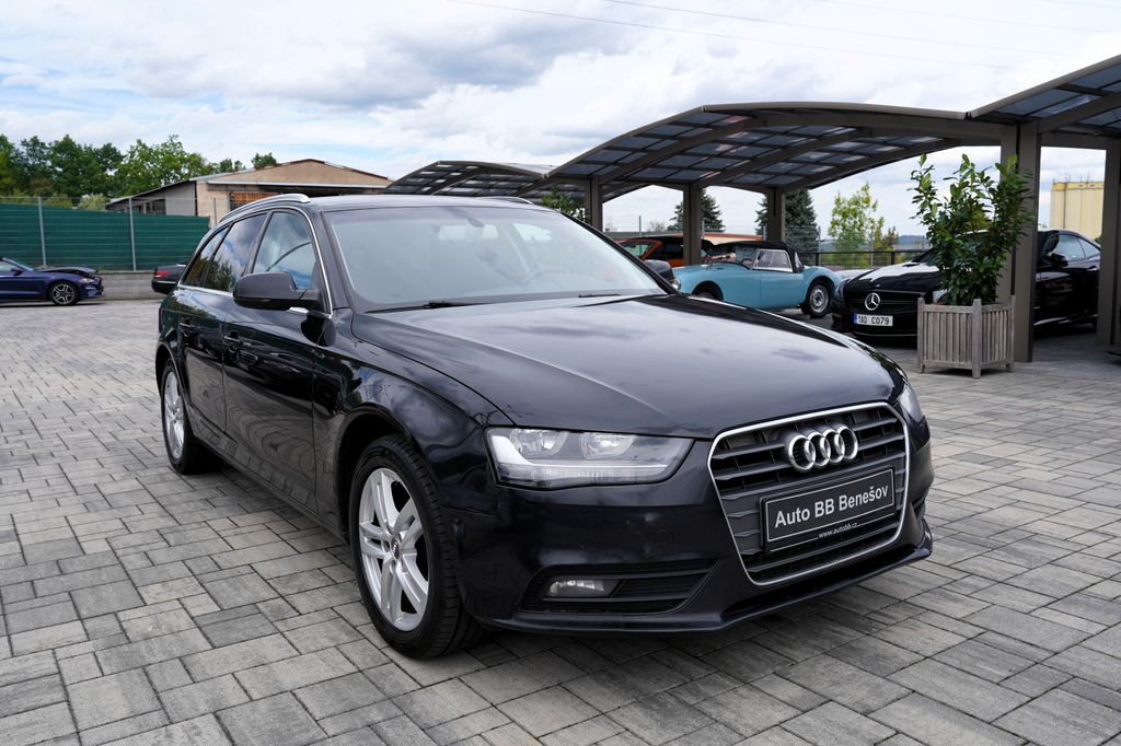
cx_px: 560
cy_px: 373
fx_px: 903
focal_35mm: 29
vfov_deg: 44.9
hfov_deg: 63.7
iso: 100
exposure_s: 1/200
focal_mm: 29
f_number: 7.1
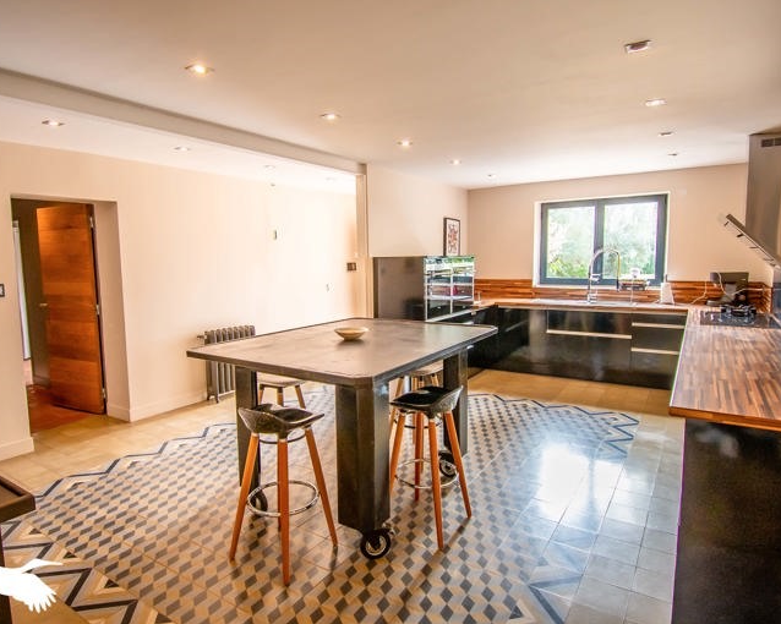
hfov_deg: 80.3
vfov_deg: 68.1
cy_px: 305
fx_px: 462
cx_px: 373
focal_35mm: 20
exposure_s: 1/50
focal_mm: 11.5
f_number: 4.8
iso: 500
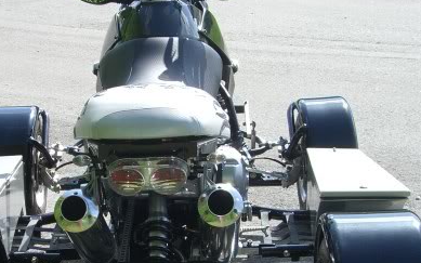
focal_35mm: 82
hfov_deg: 25.1
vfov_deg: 15.9
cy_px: 180
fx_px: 941
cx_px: 152
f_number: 4.8
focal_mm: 7.6
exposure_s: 1/250
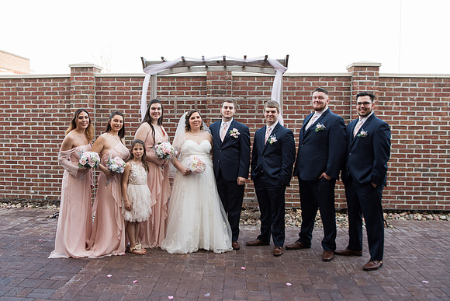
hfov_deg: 57.7
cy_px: 150
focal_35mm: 33
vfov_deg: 40.5
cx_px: 201
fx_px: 407
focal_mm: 26
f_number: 3.5
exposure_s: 1/200
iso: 320
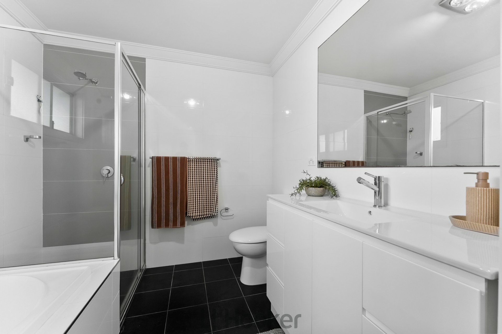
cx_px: 251
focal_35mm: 14
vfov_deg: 81.2
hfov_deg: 104.3
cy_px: 167
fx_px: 195
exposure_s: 1/13
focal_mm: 14
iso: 3200
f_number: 9
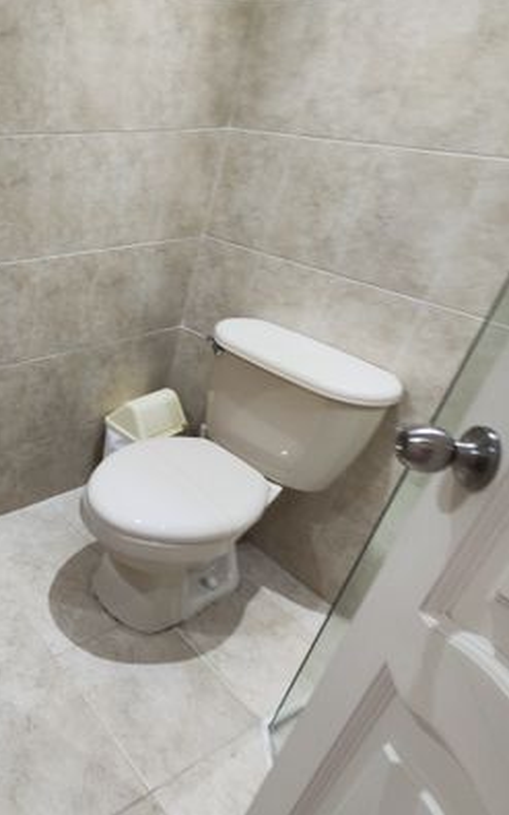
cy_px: 376
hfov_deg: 39.7
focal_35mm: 25
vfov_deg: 72.4
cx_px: -58
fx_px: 555
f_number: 2.2
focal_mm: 2.16
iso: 317
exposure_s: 1/30
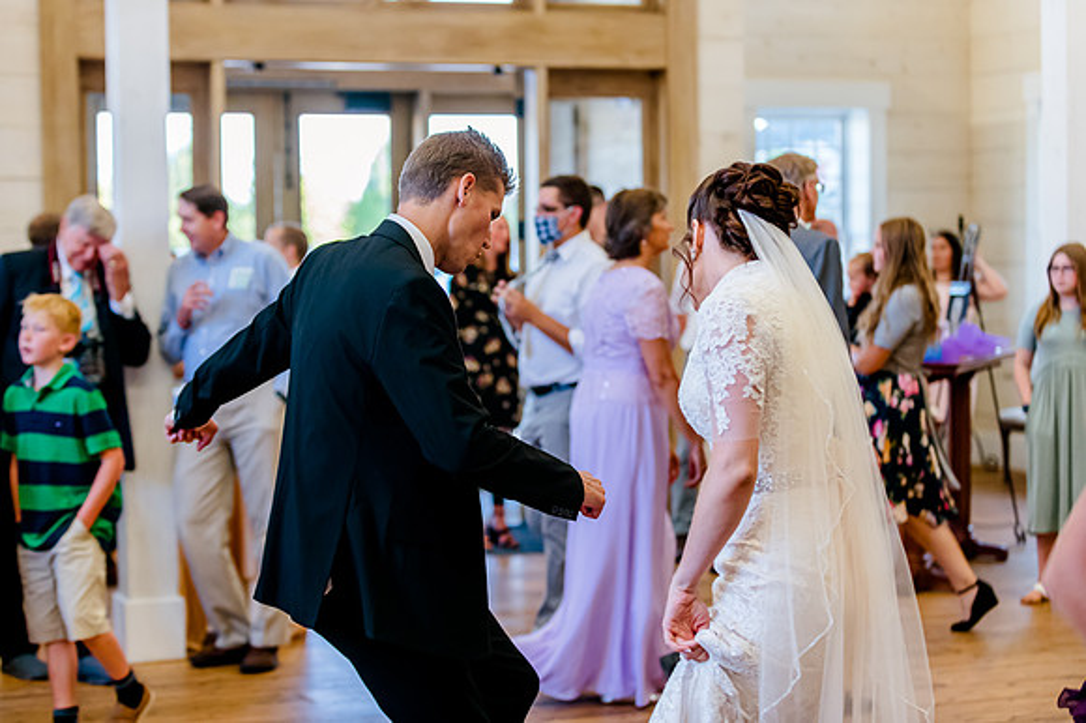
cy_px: 335
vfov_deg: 17.7
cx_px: 504
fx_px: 2317
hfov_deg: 26.4
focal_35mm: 77
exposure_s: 1/640
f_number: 2.8
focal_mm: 70
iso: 2500
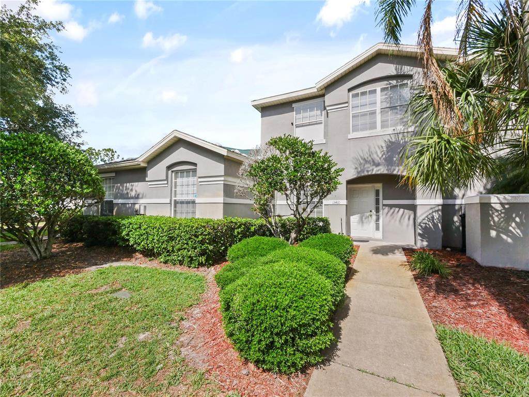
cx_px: 264
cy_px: 198
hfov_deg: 102.1
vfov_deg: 85.7
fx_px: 214
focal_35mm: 14
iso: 200
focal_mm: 7
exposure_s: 1/500
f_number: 9
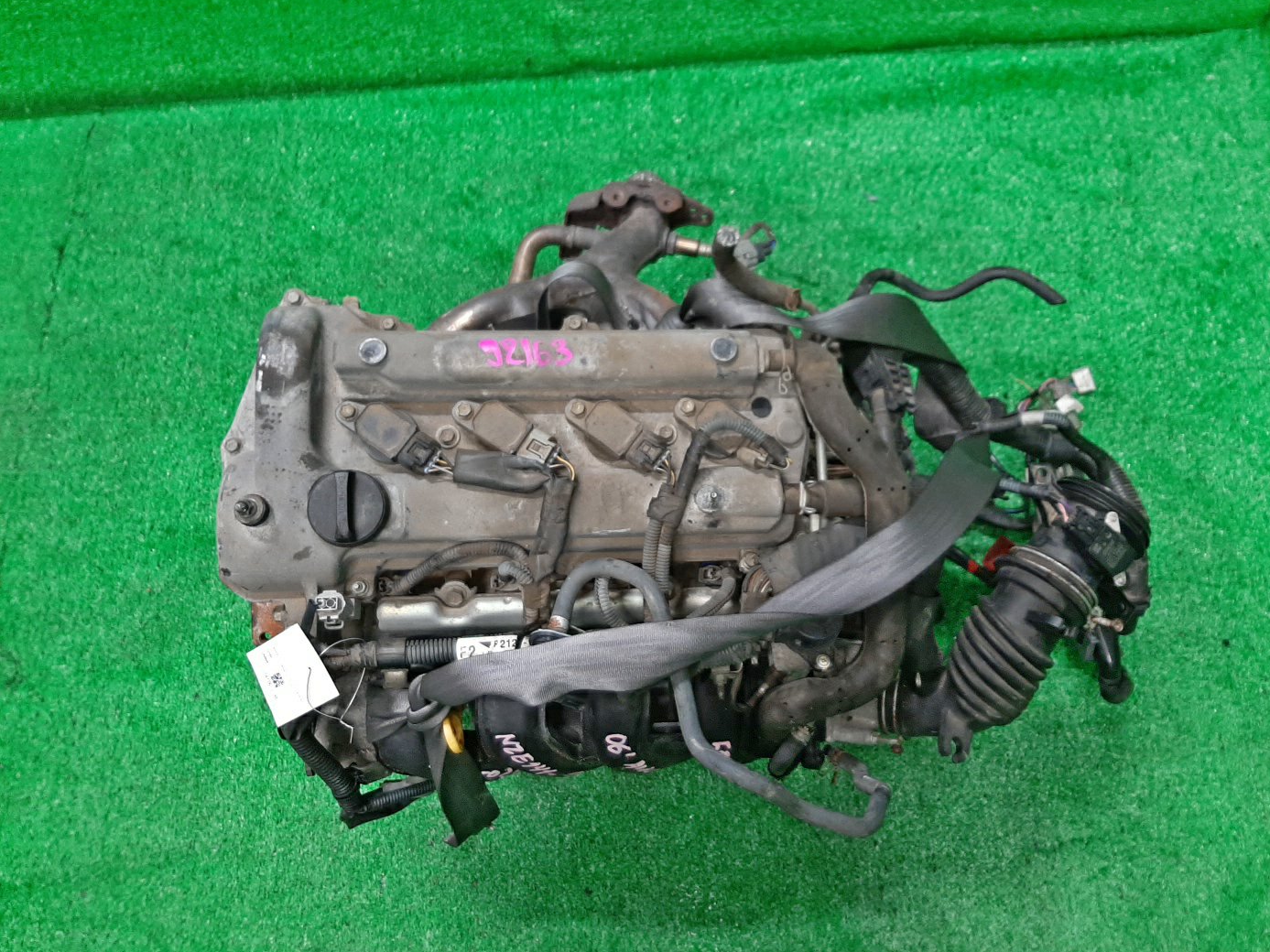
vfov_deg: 51.3
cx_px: 658
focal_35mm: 27
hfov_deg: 65.3
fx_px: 990
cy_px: 471
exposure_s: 1/50
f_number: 1.7
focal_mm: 3.93
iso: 152
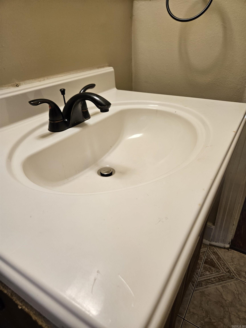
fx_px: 218
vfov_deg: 73.9
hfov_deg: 58.9
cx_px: 123
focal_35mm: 23
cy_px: 164
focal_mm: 5.4
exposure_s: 1/120
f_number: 1.8
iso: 200
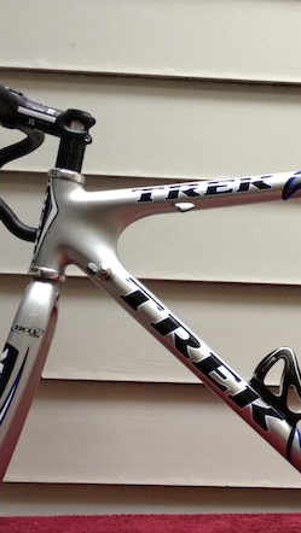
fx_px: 978
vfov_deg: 30.5
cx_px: 280
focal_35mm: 69
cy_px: 294
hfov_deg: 17.2
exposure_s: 1/30
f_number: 2.4
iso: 50
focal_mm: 4.28
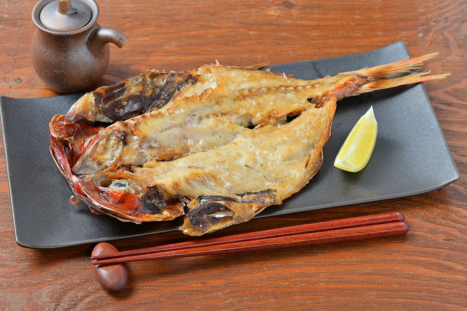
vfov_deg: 11.9
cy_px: 156
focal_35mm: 115
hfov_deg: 17.8
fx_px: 1491
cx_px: 234
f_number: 11
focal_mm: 115
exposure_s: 1/60
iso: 100
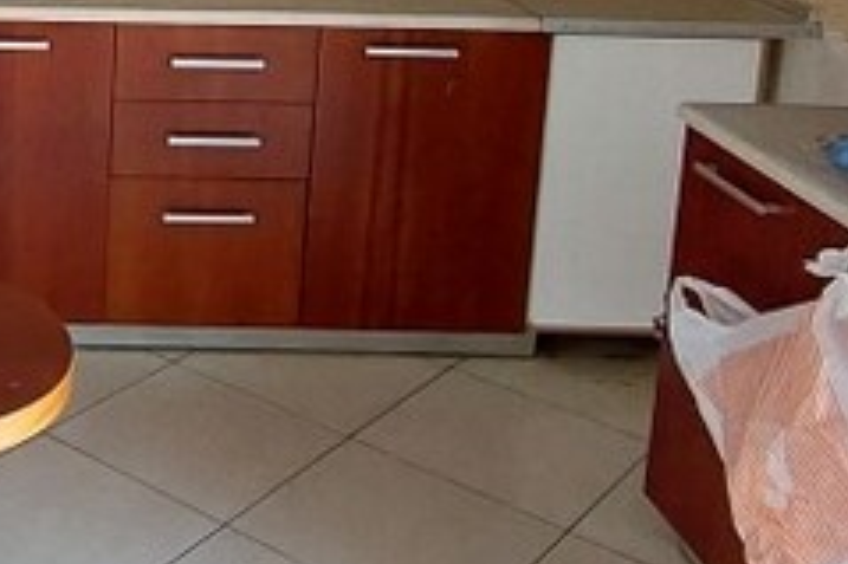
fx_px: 1365
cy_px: -60
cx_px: 0
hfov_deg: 31.8
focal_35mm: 58
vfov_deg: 22.0
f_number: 2.2
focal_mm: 1.74
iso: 400
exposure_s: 1/50
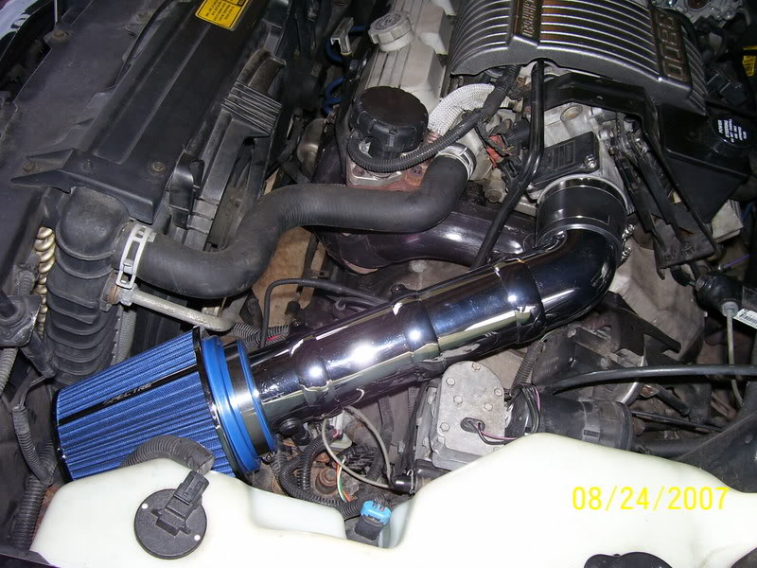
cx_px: 378
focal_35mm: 34
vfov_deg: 41.8
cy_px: 284
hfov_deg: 54.0
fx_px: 744
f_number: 2.7
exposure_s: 1/60
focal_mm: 5.6
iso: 80
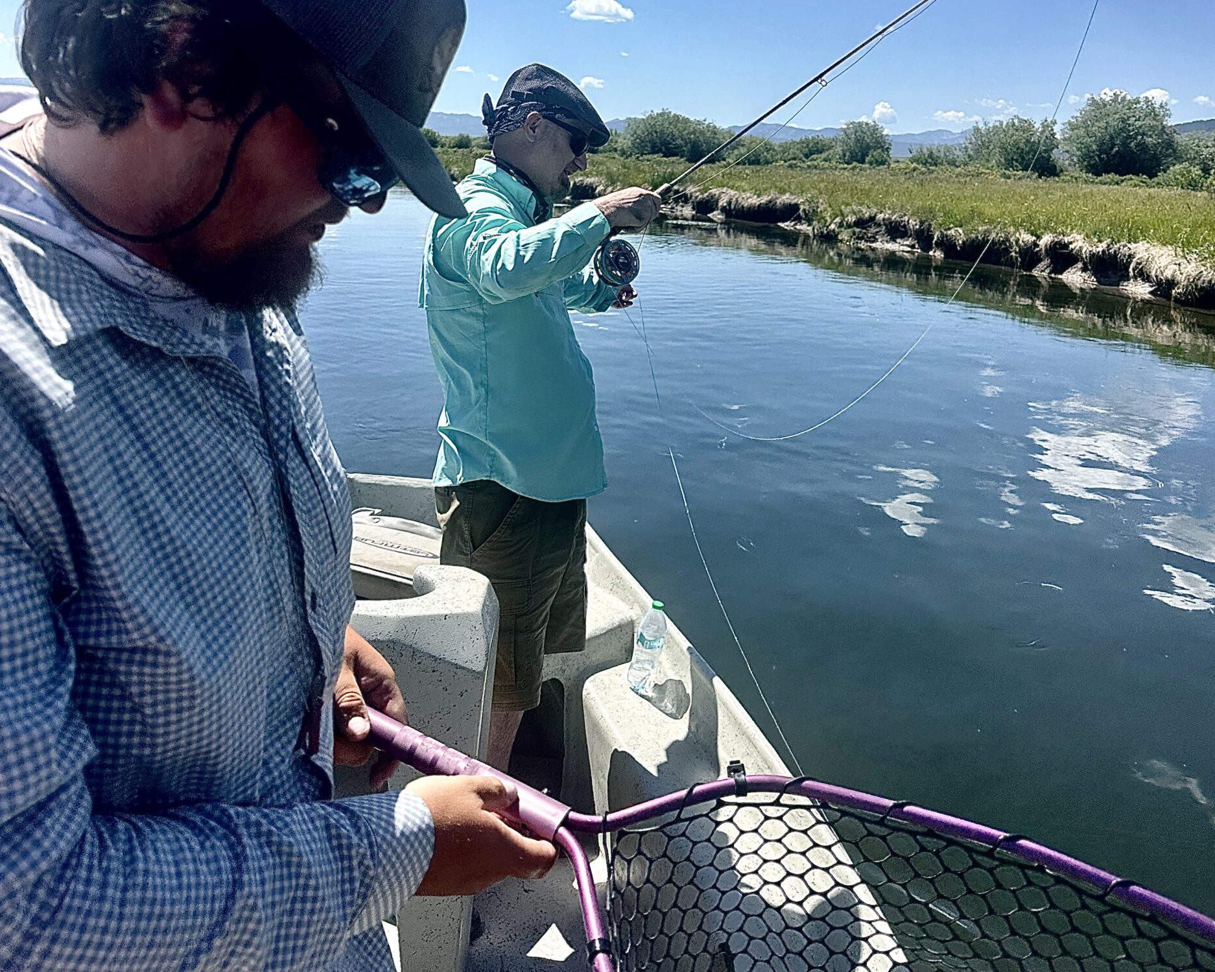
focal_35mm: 32
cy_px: 226
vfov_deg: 44.1
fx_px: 1151
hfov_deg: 55.7
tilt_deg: -1.0
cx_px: 619
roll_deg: -2.7
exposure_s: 1/5848
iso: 80
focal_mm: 6.86
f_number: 1.78
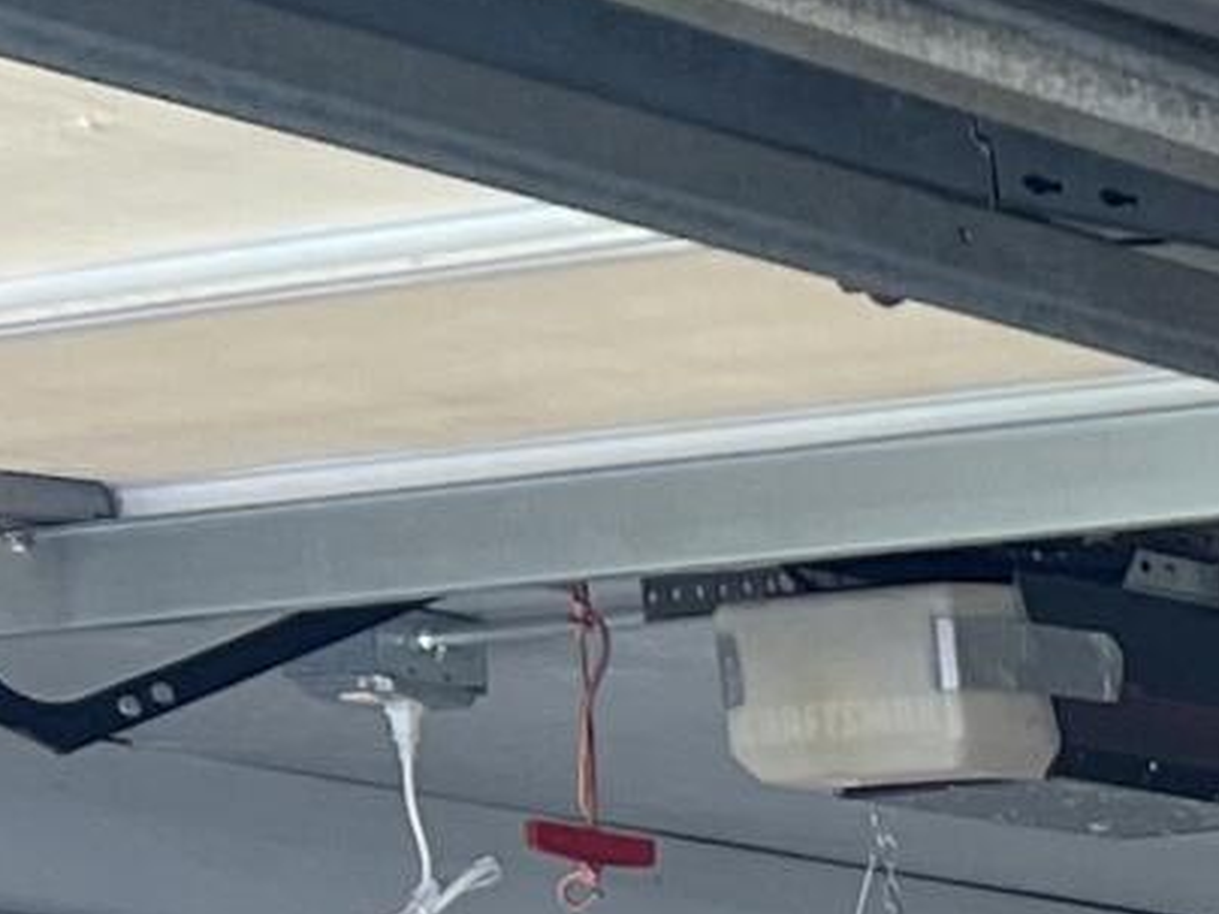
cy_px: 2458
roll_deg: +1.2
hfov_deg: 8.1
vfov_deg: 7.1
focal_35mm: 193
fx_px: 6796
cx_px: 4079
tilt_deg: -5.5
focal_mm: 5.7
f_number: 1.5
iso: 64
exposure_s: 1/155
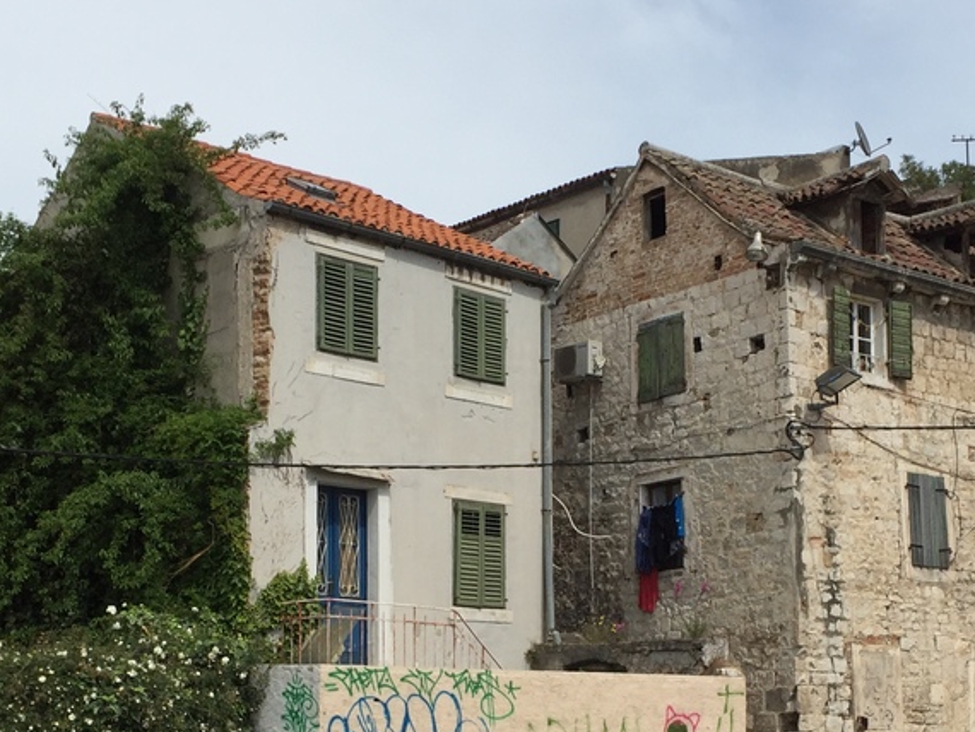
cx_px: 527
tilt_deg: +4.9
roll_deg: -0.7
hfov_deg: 31.7
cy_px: 592
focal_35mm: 61
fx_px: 1719
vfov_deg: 23.7
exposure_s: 1/3300
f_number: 2.2
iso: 32
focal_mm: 4.15
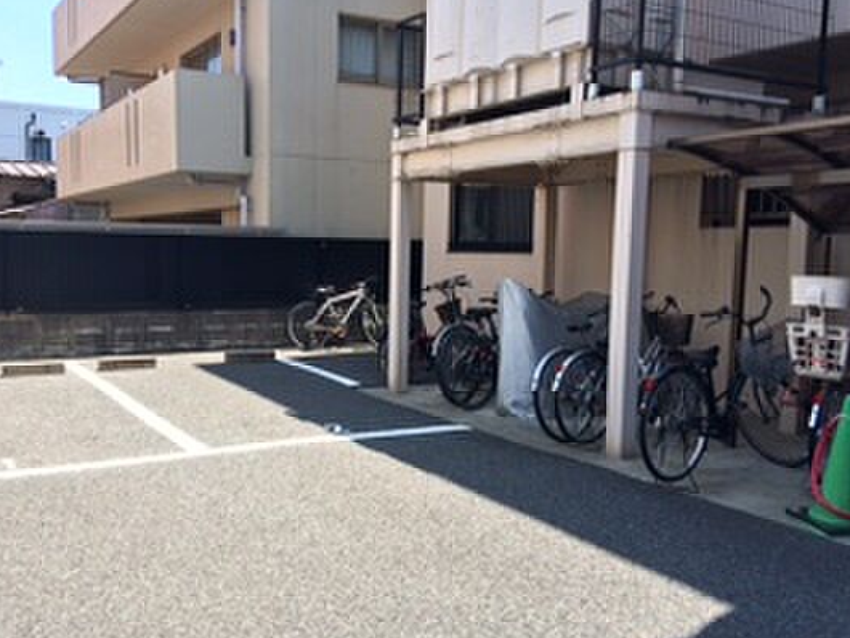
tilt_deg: -8.3
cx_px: 350
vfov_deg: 40.7
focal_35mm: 35
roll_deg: -1.4
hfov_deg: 52.3
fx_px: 860
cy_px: 340
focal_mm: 4.15
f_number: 2.2
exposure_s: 1/651
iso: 32
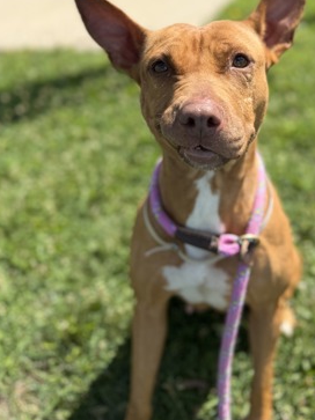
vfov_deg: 48.9
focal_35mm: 37
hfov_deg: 38.2
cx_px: 213
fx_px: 449
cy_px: 125
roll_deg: +1.6
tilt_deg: -26.4
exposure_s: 1/3021
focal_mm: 6.76
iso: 80
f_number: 1.78
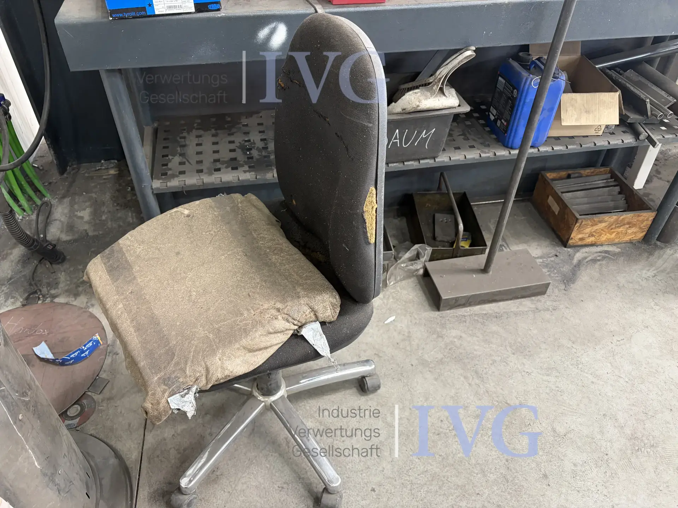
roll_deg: +0.1
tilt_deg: -41.1
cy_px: 254
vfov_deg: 53.1
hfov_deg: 67.3
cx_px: 339
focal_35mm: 26
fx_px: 509
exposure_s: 1/50
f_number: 1.6
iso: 125
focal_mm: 5.96
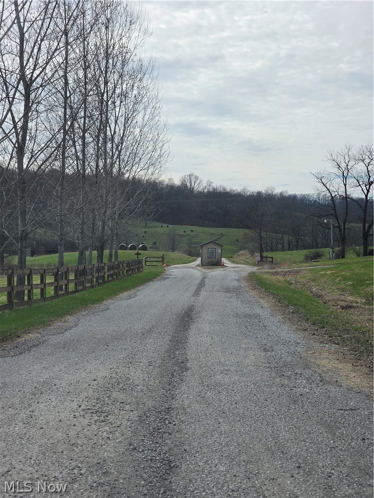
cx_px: 187
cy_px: 249
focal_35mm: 69
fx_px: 994
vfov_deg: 28.2
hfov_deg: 21.3
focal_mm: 7.9
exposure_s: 1/1742
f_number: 2.4
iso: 50
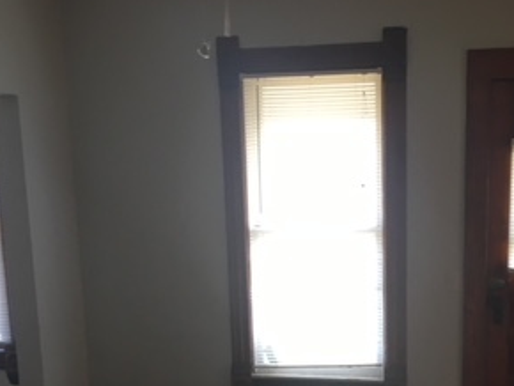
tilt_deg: -13.4
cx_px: 321
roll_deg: +1.4
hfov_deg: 30.1
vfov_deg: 22.0
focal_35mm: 64
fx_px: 951
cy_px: 402
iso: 50
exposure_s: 1/30
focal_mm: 4.15
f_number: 2.2
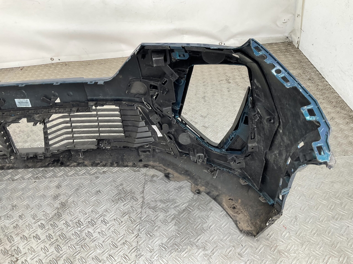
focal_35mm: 29
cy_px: 132
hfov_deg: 61.7
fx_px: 296
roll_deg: +9.6
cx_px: 176
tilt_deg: -35.1
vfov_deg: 48.2
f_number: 1.8
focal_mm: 3
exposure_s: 1/100
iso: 25
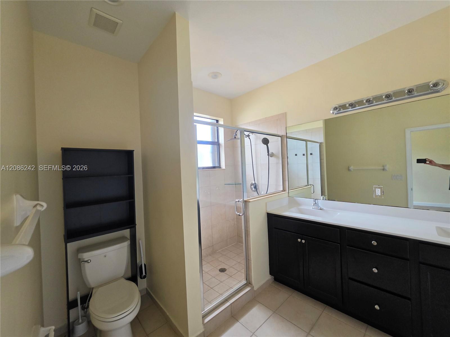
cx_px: 225
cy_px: 168
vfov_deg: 89.9
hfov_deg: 106.2
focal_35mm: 13
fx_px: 169
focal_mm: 2.2
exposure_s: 1/359
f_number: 1.9
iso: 500
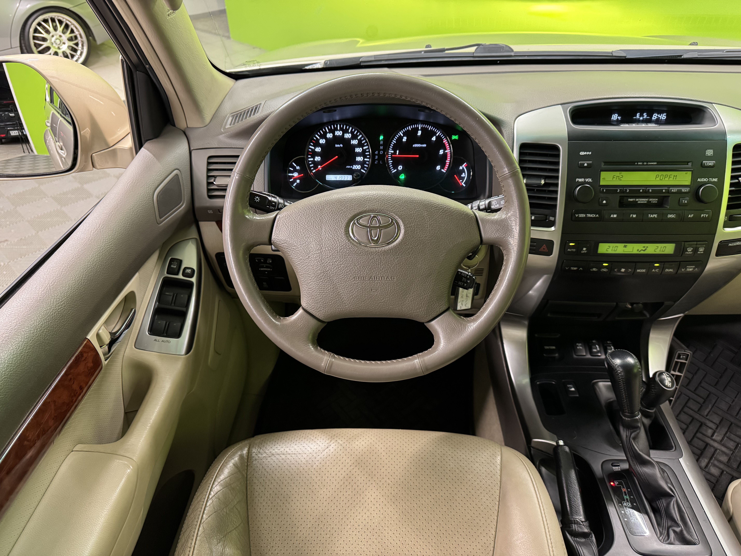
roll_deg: +1.6
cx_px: 370
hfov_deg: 71.6
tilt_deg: -37.0
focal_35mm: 24
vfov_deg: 56.8
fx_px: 514
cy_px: 278
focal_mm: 6.76
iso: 640
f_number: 1.78
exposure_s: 1/50
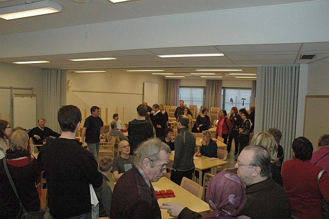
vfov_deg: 47.8
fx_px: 246
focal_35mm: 27
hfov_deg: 67.4
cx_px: 164
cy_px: 110
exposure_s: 1/160
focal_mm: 18
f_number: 7.1
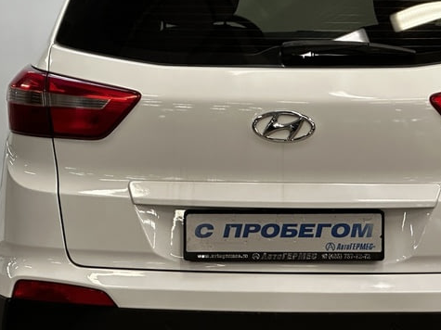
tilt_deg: -6.9
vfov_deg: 10.2
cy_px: 168
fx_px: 1860
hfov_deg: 13.5
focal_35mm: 146
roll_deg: -0.8
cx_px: 279
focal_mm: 9
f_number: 2.8
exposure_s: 1/50
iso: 125
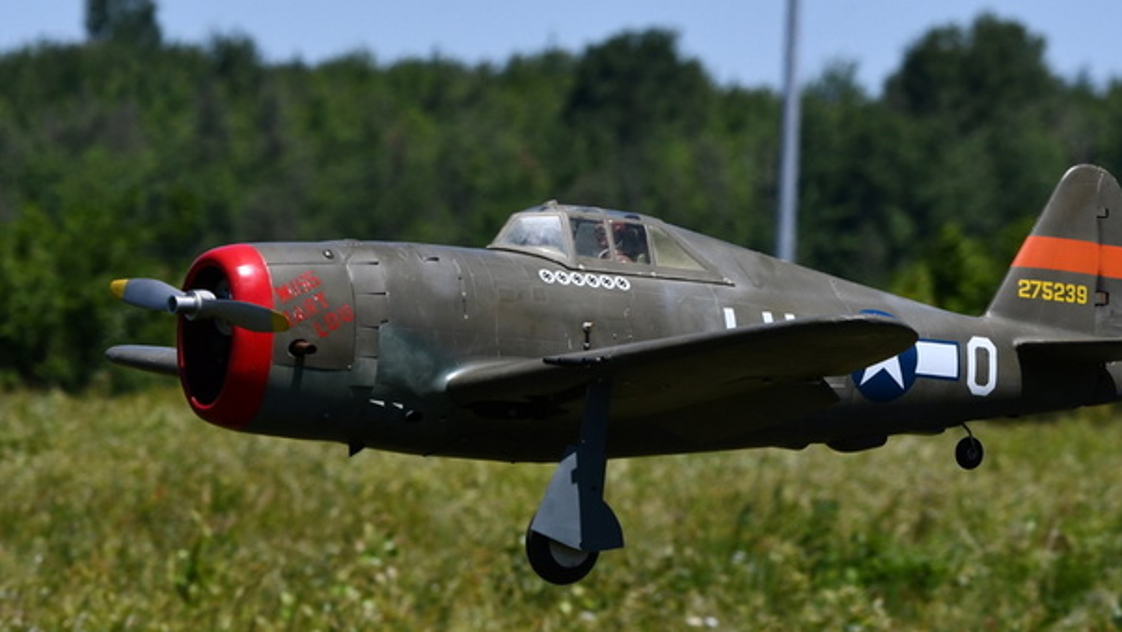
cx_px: 600
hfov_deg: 3.7
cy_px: 389
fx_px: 17201
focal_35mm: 578
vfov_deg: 2.1
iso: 800
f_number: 11
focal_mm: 280
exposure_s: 1/2000
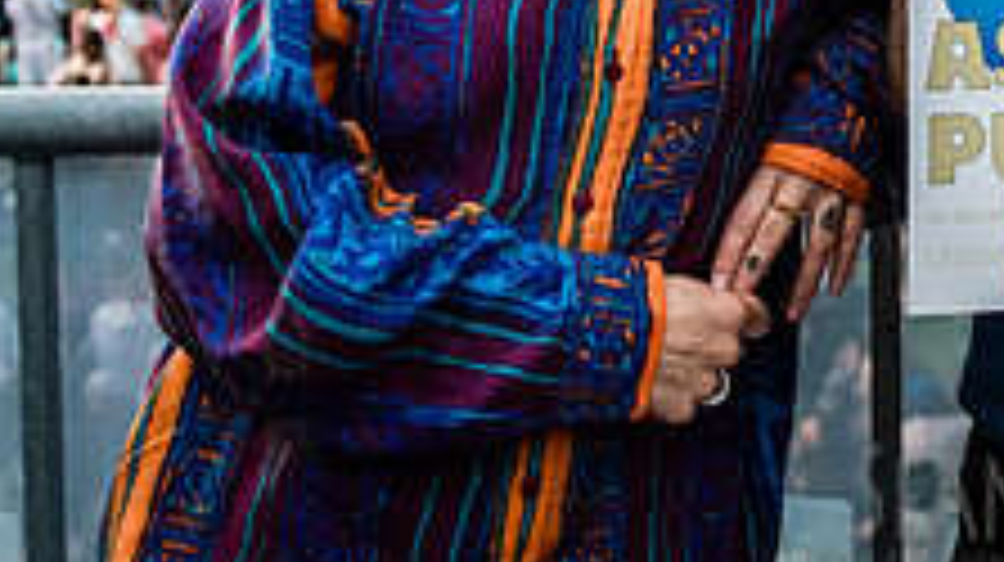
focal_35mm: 94
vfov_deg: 12.0
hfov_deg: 21.4
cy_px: -373
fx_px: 2500
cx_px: 1148
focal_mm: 29
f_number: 4
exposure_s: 1/250
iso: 4000
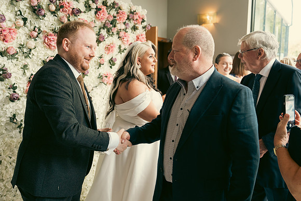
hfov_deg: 58.7
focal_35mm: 32
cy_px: 100
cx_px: 150
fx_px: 268
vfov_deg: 41.1
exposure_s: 1/160
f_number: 3.5
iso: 800
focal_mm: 32
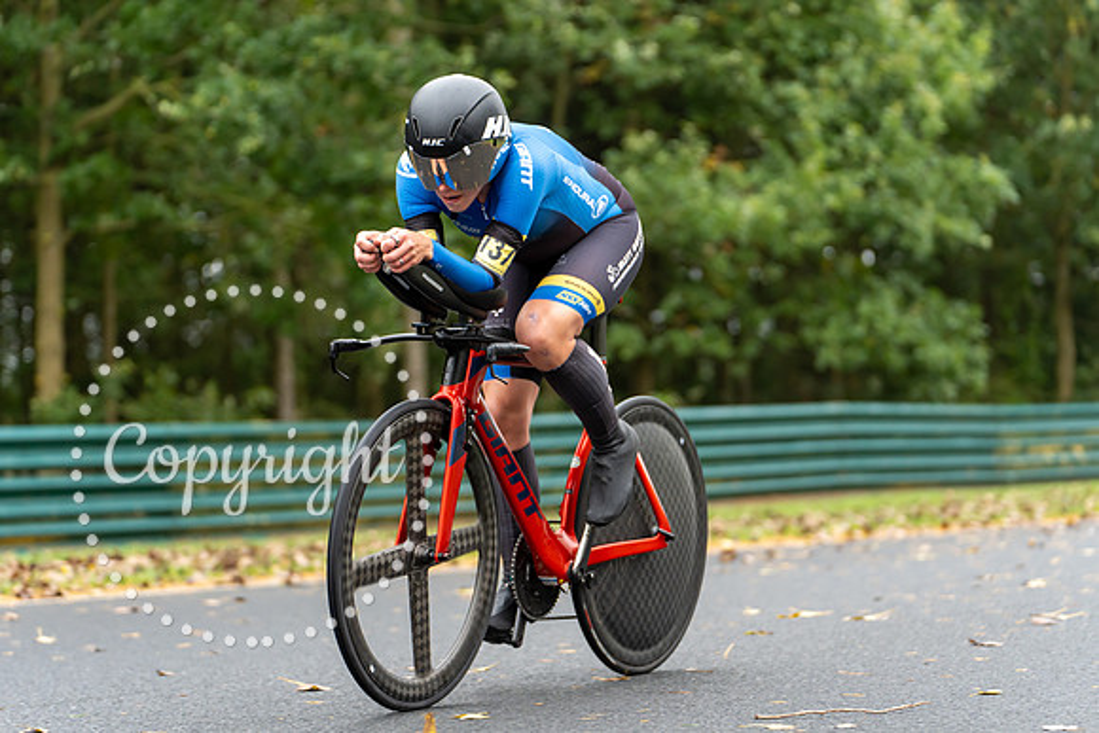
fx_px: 3267
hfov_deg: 19.1
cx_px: 550
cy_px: 366
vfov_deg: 12.8
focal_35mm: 107
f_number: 2.8
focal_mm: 107
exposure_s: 1/1000
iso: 1250
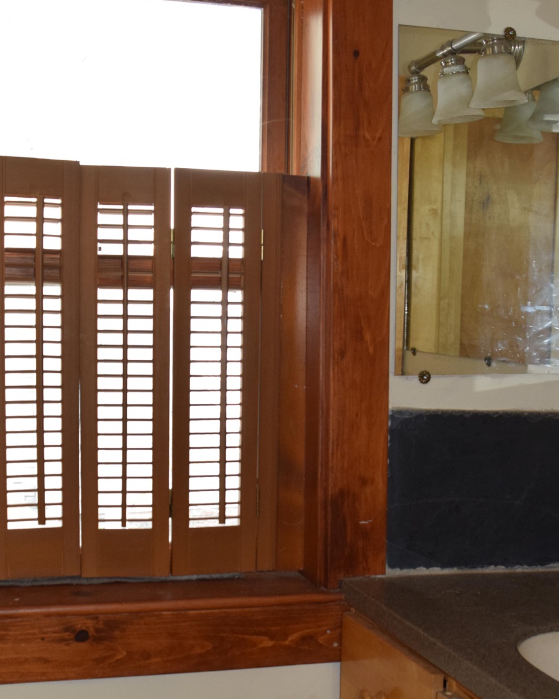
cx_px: 274
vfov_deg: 37.7
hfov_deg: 30.8
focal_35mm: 49
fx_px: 1013
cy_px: 458
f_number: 4.5
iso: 800
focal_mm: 18
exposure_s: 1/80
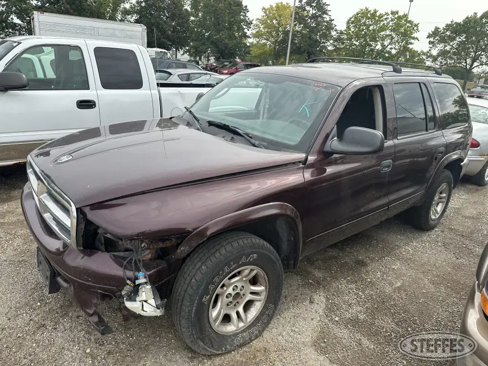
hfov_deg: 71.6
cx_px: 244
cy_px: 183
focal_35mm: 24
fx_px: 338
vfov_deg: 56.8
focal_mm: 6.86
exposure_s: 1/1562
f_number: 1.78
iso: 80
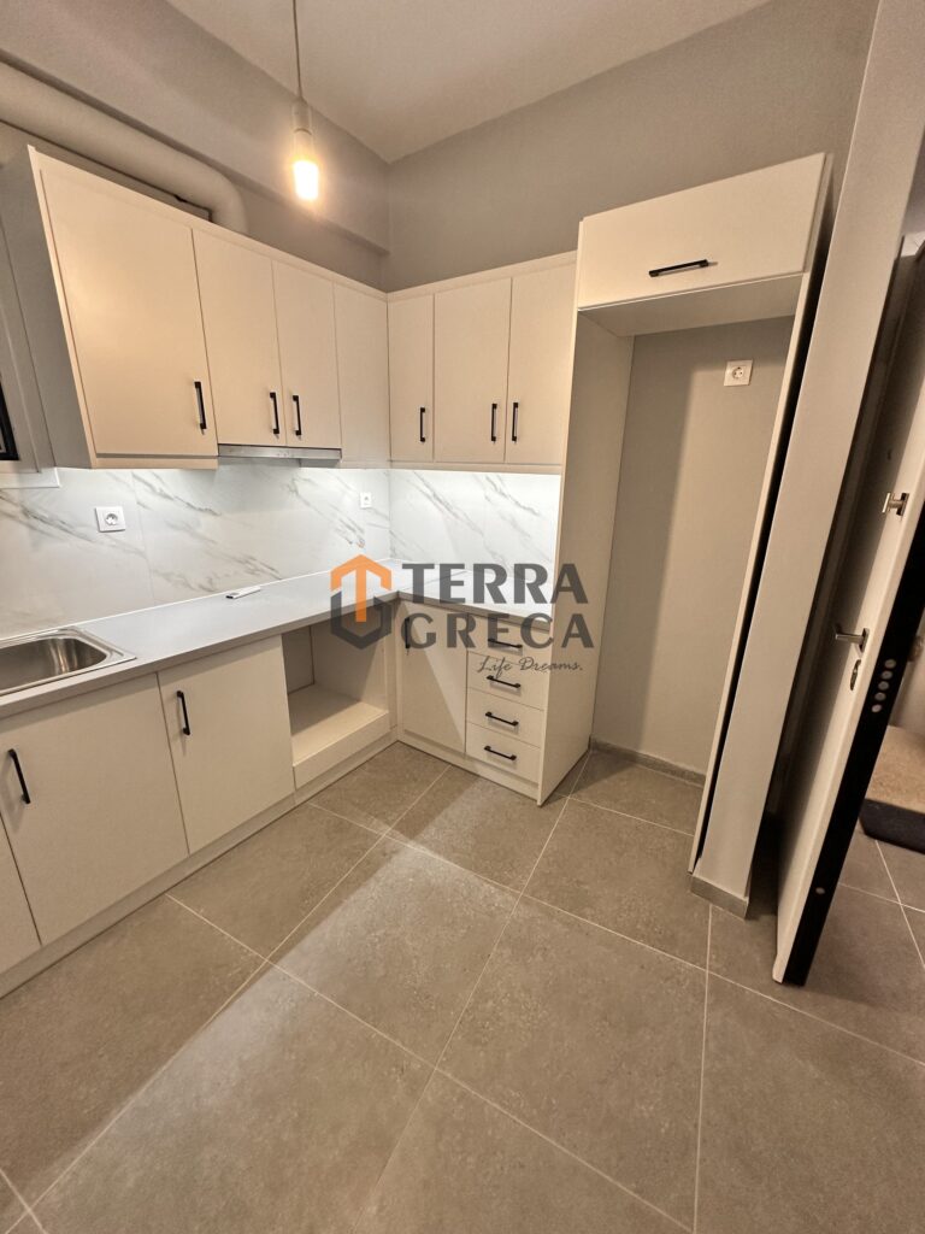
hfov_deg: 85.7
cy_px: 617
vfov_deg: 102.1
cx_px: 462
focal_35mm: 14
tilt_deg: -17.5
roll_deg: -1.9
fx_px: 499
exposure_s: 1/100
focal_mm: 2.22
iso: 160
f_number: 2.2
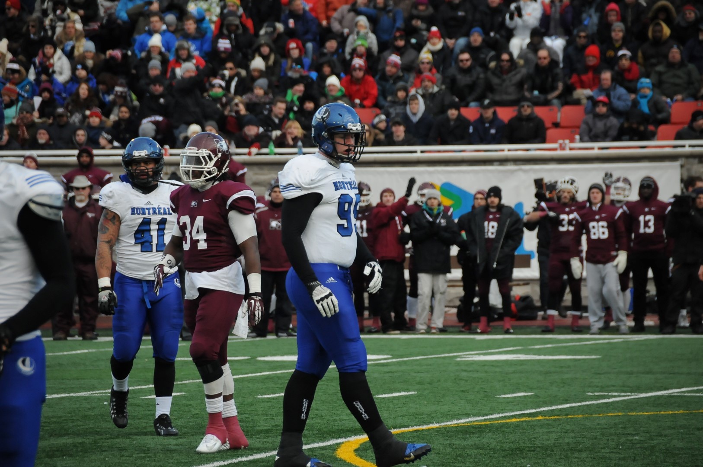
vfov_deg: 4.6
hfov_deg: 6.9
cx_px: 352
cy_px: 234
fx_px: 5851
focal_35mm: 300
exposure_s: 1/1000
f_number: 6.3
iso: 1000
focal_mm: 200
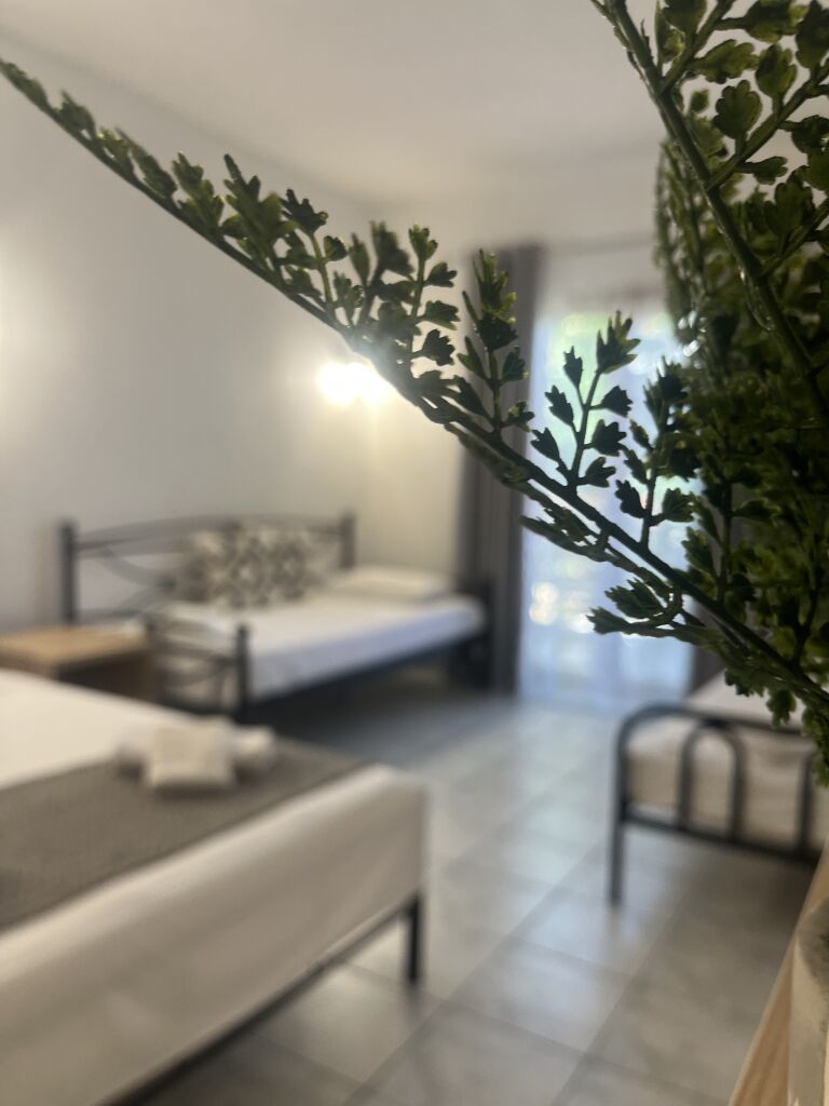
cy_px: 553
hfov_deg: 53.1
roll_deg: -1.2
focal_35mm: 26
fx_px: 830
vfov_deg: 67.3
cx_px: 414
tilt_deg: -6.2
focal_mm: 5.1
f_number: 1.6
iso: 80
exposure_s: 1/50
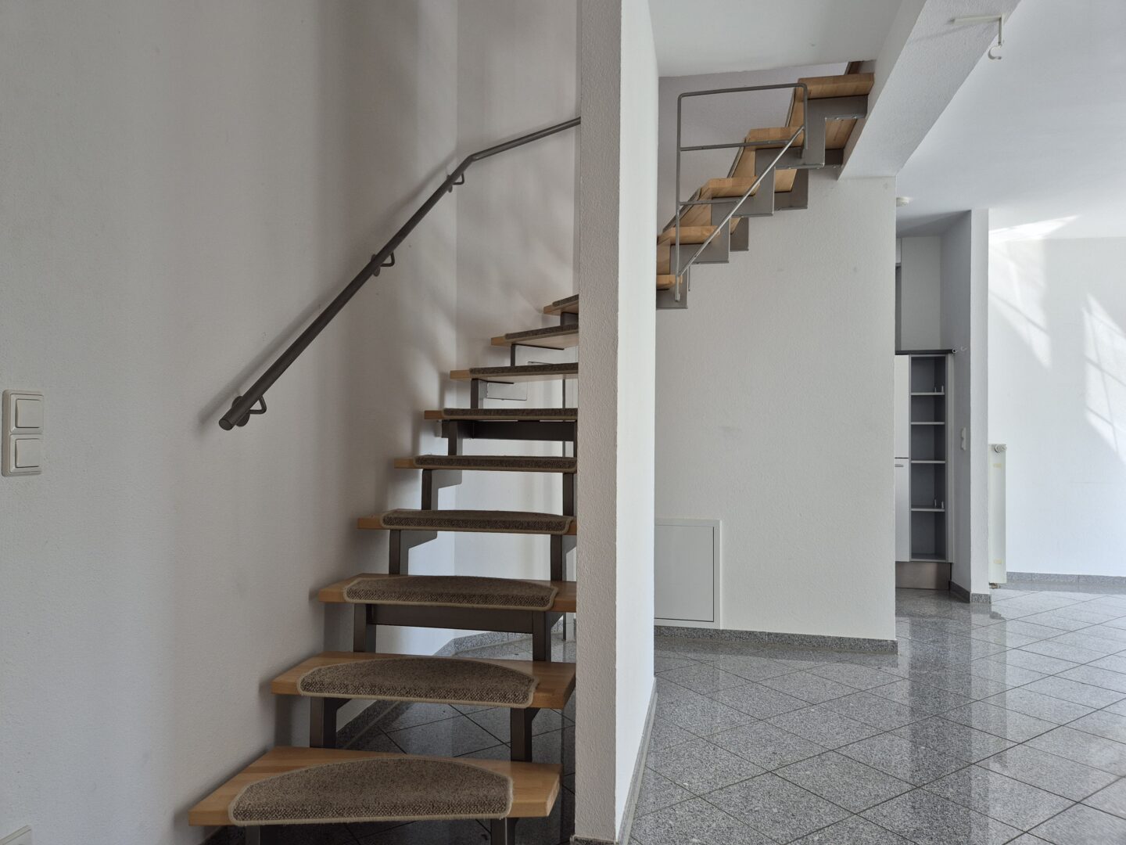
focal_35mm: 23
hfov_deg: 73.9
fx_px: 748
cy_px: 422
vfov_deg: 58.9
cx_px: 563
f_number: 1.8
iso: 50
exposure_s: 1/180
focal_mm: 5.4
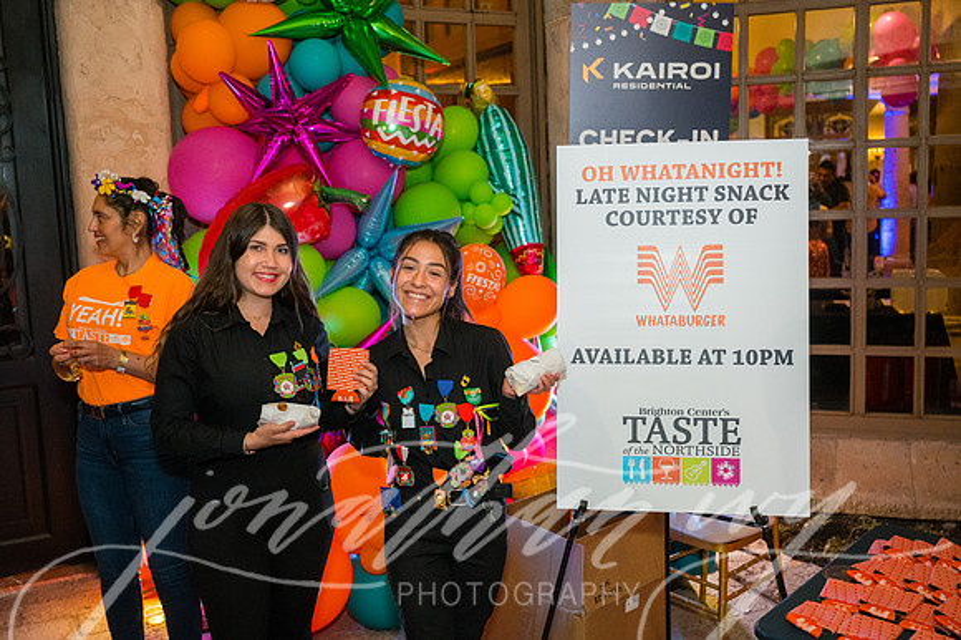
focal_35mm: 36
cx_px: 480
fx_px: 960
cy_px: 320
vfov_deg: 36.8
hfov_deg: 53.2
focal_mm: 36
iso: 5000
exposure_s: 1/160
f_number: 3.5
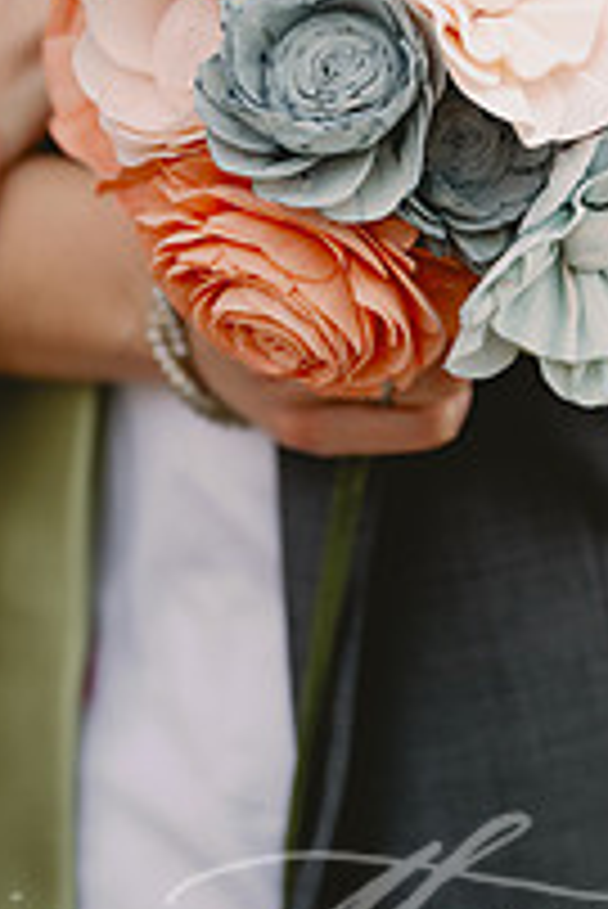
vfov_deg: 13.1
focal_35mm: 156
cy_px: 117
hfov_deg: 8.8
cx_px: 396
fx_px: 3945
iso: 400
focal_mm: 70
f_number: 2.8
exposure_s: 1/1600
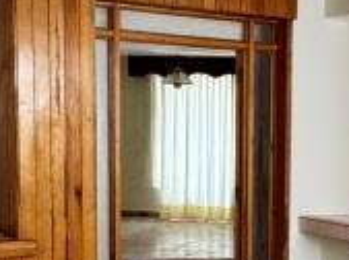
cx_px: 380
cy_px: 223
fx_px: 855
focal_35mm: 85
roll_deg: -2.4
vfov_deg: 17.1
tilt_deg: -7.5
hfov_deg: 21.9
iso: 160
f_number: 2.2
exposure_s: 1/99
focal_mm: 2.22
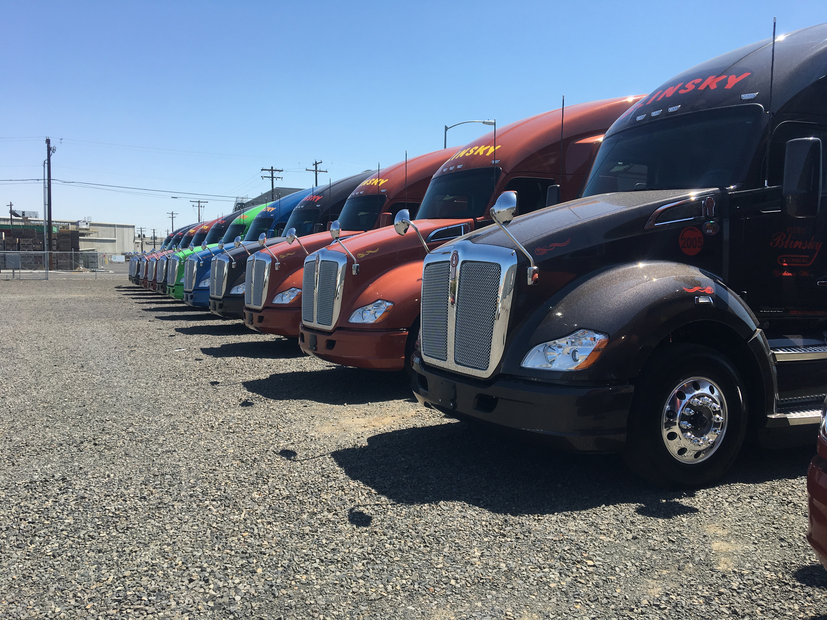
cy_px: 310
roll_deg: -0.6
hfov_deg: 61.7
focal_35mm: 29
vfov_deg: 48.2
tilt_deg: -4.3
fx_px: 693
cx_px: 414
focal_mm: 4.15
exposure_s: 1/1479
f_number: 2.2
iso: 25
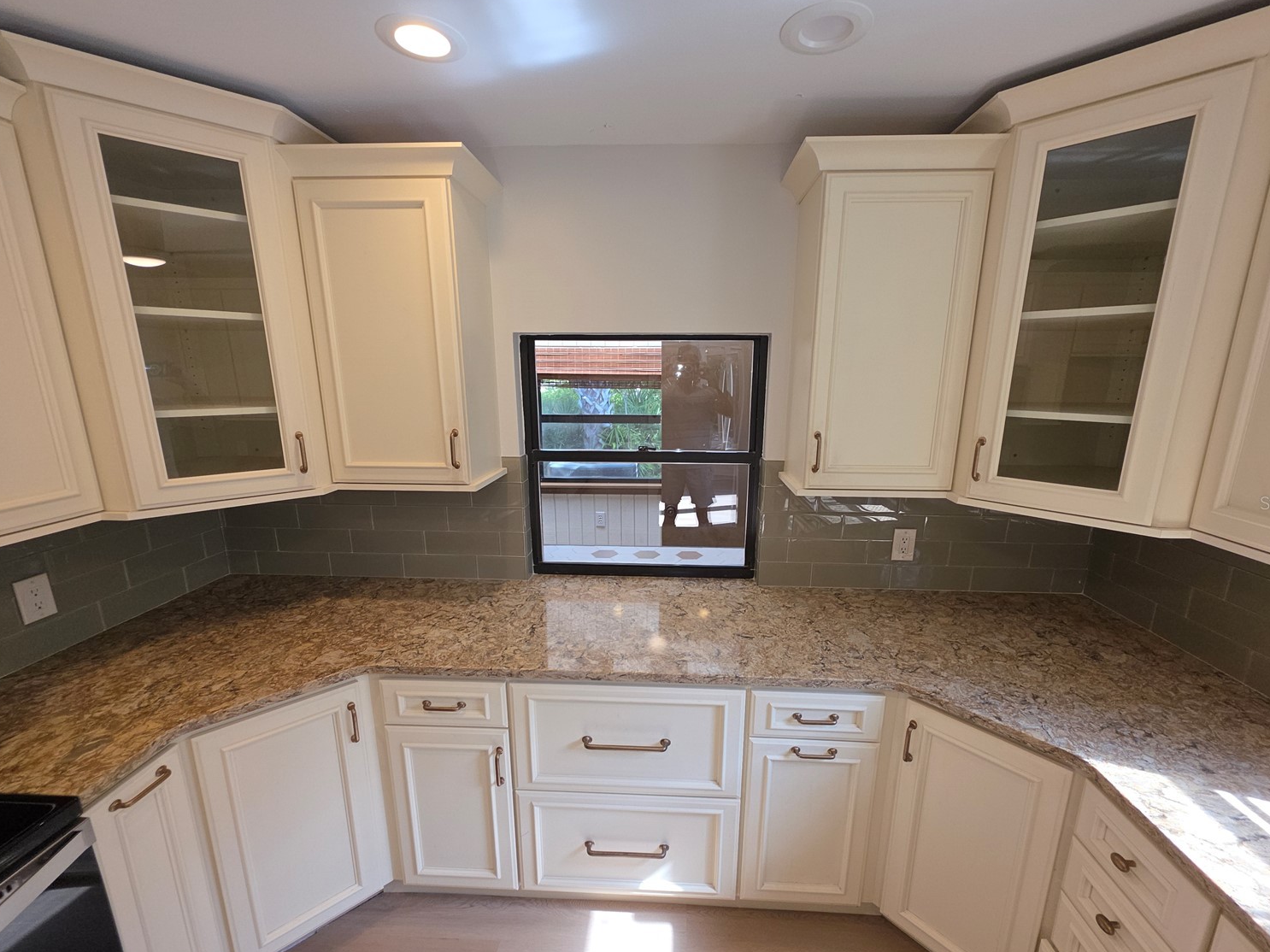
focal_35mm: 14
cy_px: 502
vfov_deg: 85.6
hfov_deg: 102.0
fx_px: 514
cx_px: 657
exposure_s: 1/60
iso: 32
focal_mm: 2.2
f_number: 1.9
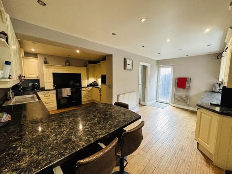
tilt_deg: -6.1
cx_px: 116
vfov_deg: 85.7
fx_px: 94
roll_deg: +0.0
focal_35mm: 14
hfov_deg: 102.1
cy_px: 87
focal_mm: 2.22
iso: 250
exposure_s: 1/100
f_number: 2.2
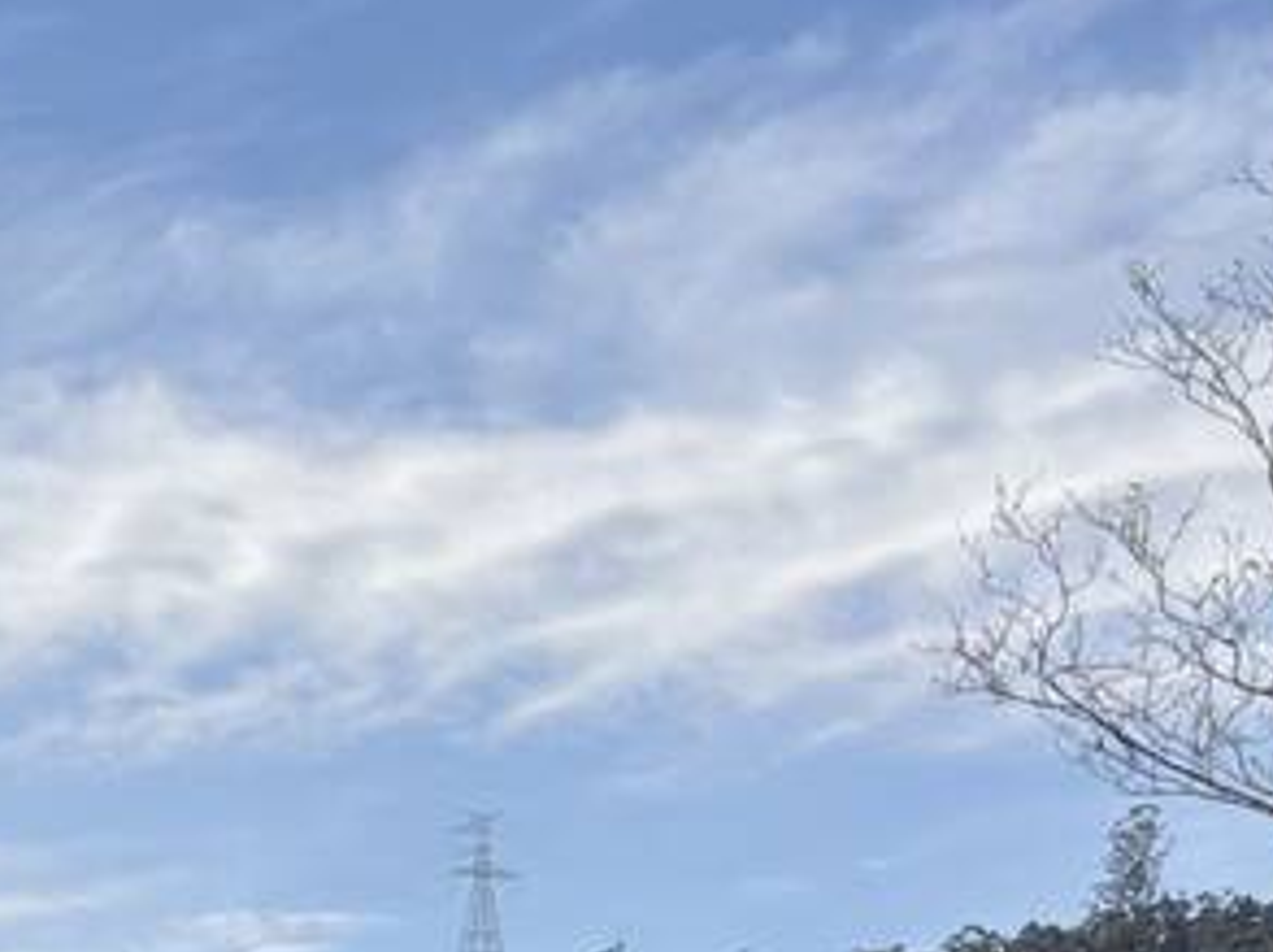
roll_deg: -1.7
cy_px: 1569
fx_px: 4701
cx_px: -1095
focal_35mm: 128
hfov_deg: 13.6
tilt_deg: +2.5
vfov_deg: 11.0
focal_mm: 5.96
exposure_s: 1/3623
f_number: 1.6
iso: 50
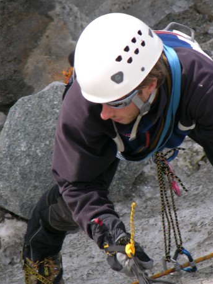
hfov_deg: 3.1
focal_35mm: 477
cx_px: 149
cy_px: 130
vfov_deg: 4.2
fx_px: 3915
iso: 50
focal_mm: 71.2
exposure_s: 1/161
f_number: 4.2
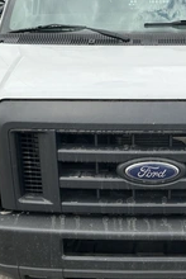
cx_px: 143
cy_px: 156
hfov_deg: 25.2
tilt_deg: -19.5
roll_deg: -0.6
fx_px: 410
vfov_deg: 37.4
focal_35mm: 53
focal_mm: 3
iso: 25
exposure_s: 1/978
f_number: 1.8
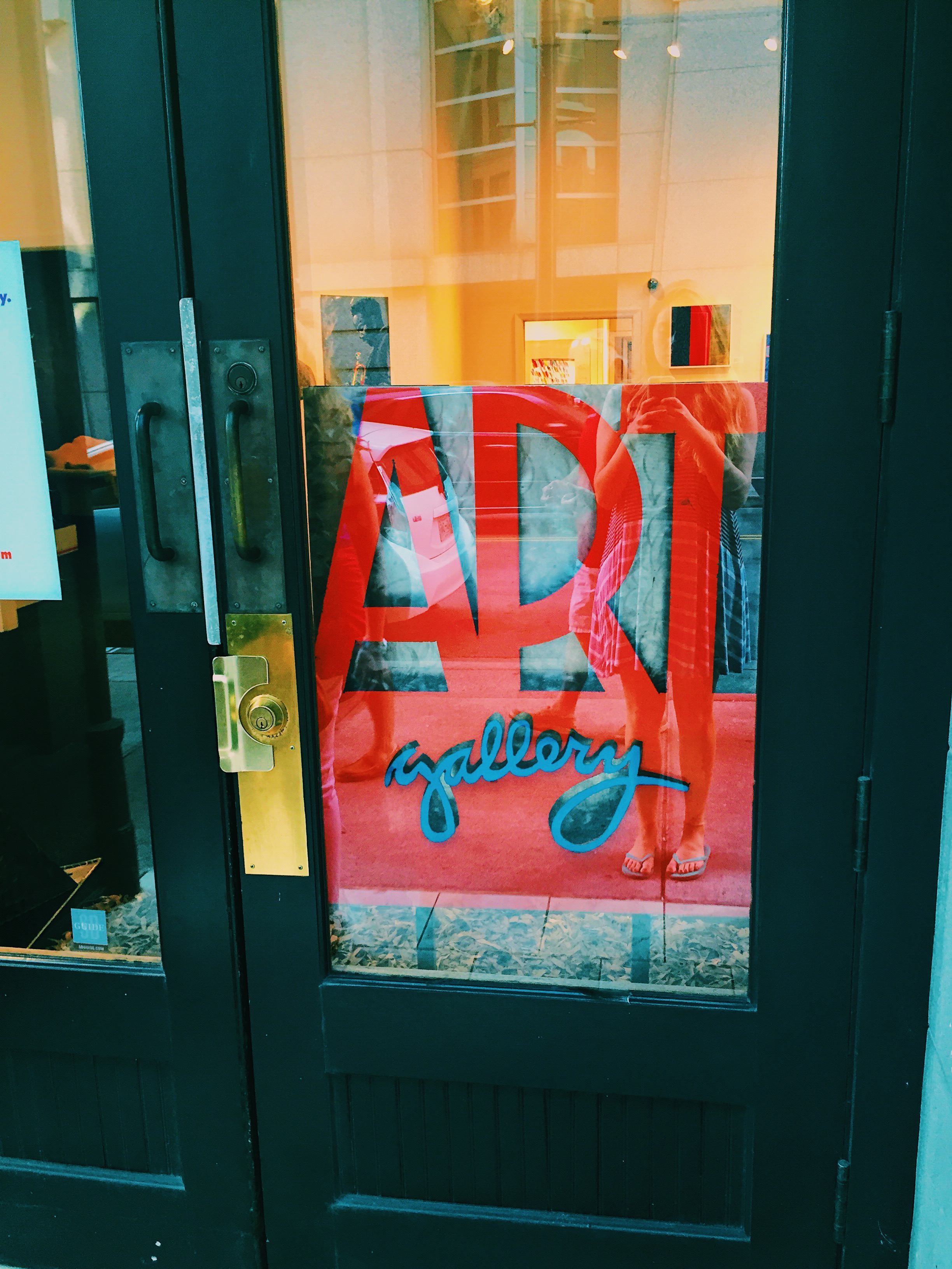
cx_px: 476
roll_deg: +1.3
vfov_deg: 61.7
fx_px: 1063
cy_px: 634
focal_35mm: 29
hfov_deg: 48.2
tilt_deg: -13.5
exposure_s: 1/30
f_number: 2.2
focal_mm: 4.15
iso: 80
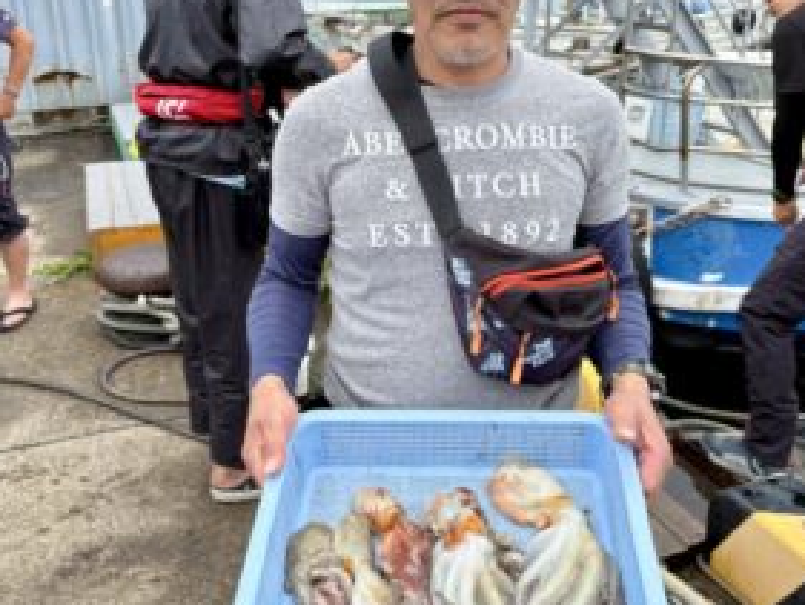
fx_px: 861
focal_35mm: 37
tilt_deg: -19.9
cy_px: 229
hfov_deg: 50.1
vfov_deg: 38.5
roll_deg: +2.3
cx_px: 413
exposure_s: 1/2364
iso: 50
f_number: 1.6
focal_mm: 5.96
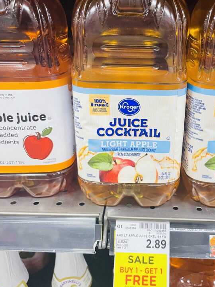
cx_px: 137
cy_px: 129
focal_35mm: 37
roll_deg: +1.2
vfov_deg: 50.1
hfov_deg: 38.4
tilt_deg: -21.5
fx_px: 306
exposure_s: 1/60
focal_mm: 4.2
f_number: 1.6
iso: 160
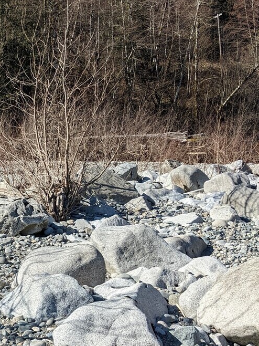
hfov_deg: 23.4
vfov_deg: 32.7
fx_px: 589
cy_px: 177
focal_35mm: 59
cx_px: -19
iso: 53
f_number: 1.73
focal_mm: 4.38
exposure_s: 1/3356
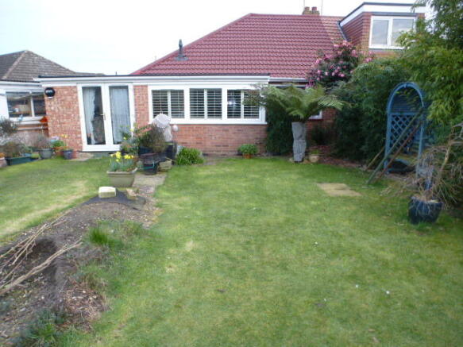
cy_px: 174
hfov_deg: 71.6
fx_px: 321
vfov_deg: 56.8
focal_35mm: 24
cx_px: 232
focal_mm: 4.3
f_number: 3.3
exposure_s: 1/60
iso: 250
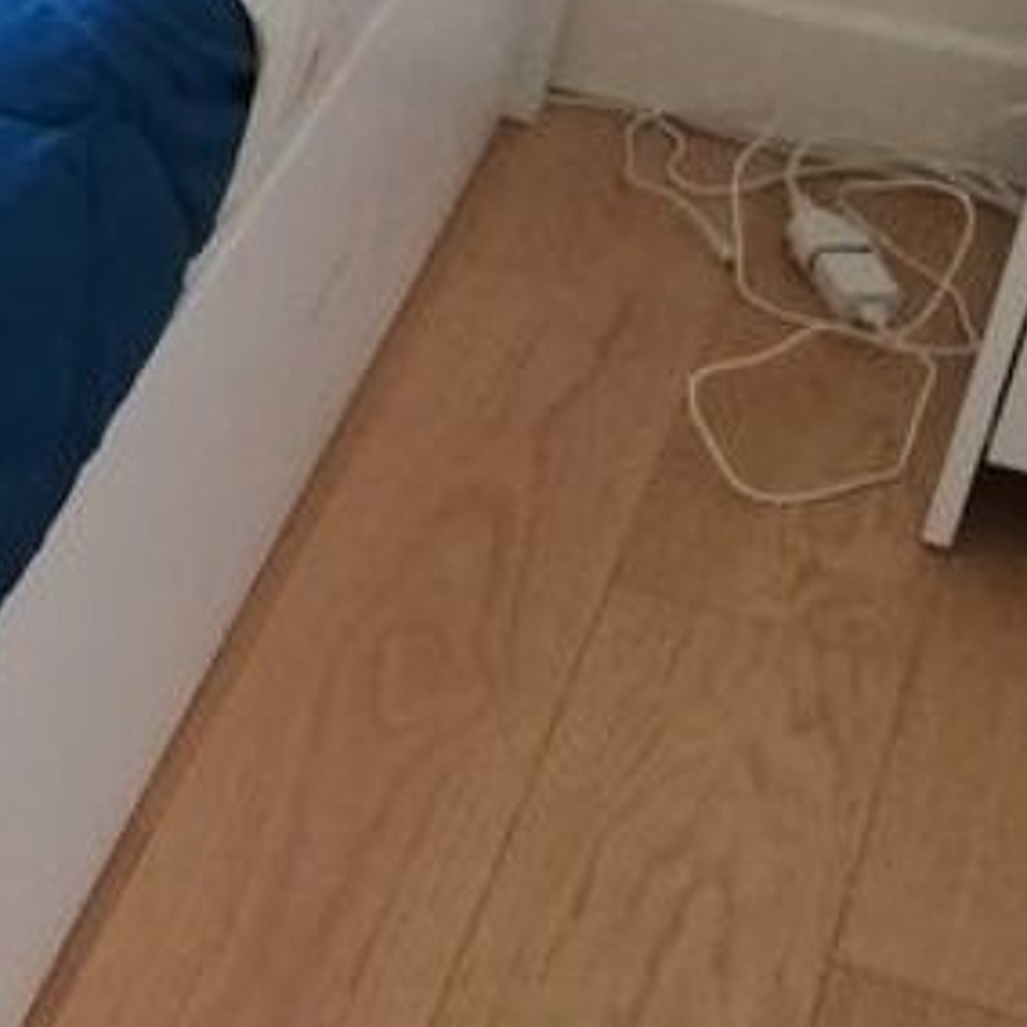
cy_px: 465
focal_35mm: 108
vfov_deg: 16.1
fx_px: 3625
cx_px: -767
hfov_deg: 14.4
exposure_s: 1/25
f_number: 2.2
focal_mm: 3.81
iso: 500
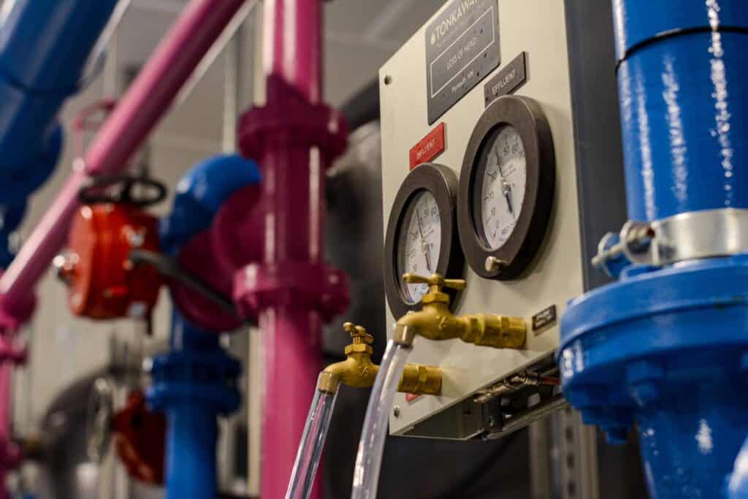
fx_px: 1558
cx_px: 374
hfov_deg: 27.0
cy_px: 250
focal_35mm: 75
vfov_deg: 18.2
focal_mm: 50
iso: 100
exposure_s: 1/15
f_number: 3.2
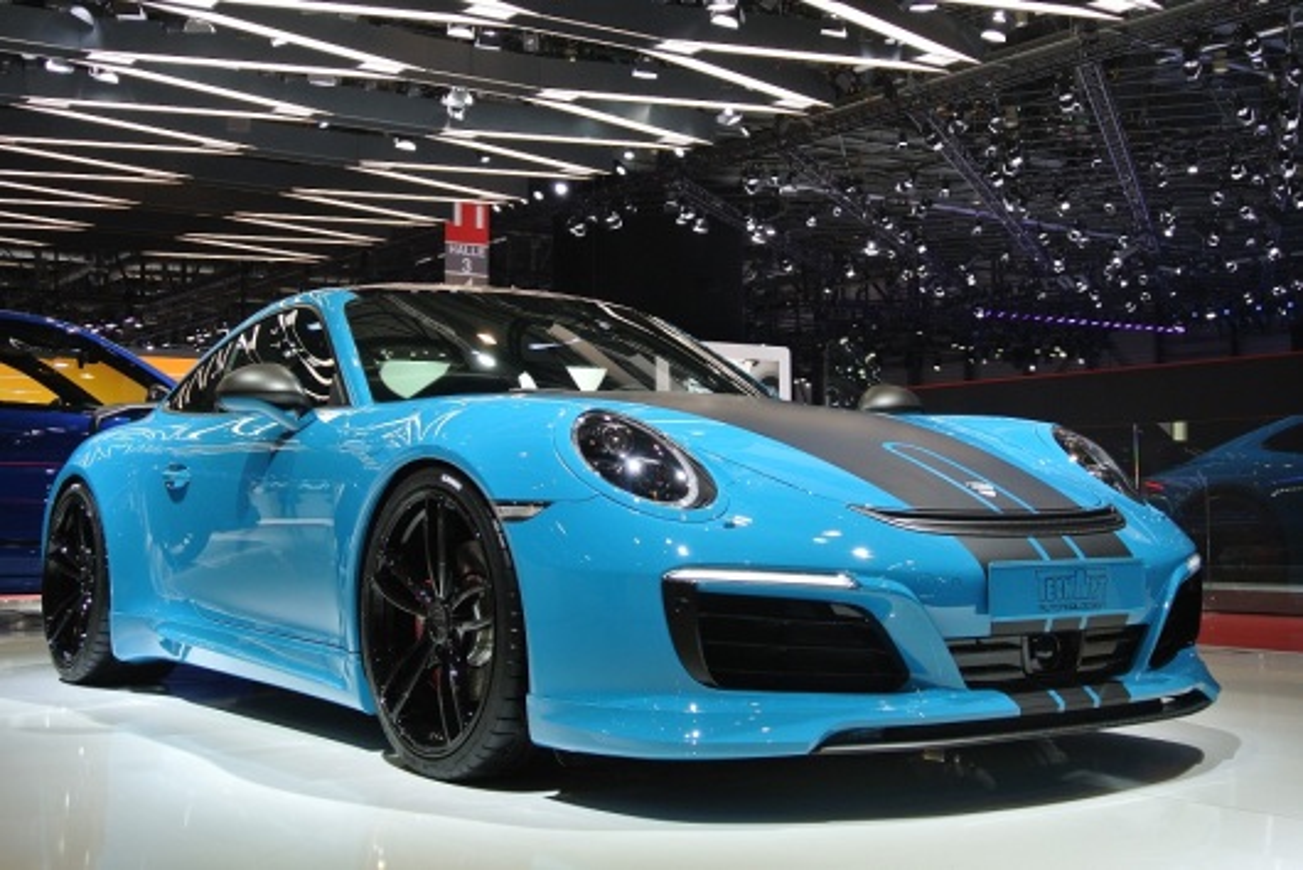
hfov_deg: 43.6
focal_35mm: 45
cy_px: 435
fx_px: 1630
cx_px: 652
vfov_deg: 29.9
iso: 140
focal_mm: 16.9
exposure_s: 1/60
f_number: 4.5
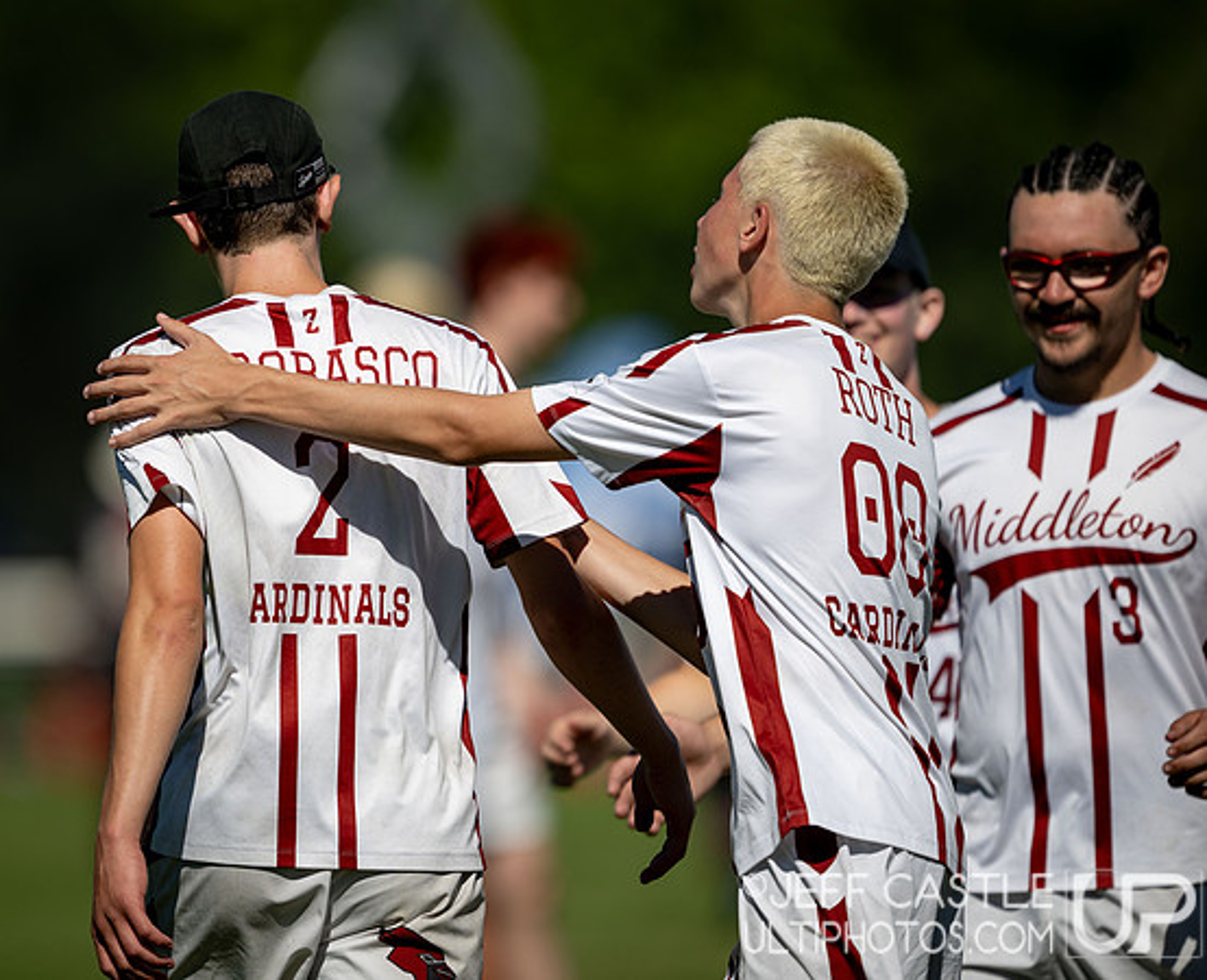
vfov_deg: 2.8
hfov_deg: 3.4
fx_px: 20323
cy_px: 371
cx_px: 293
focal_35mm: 566
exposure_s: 1/3200
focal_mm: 400
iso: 64
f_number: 2.8
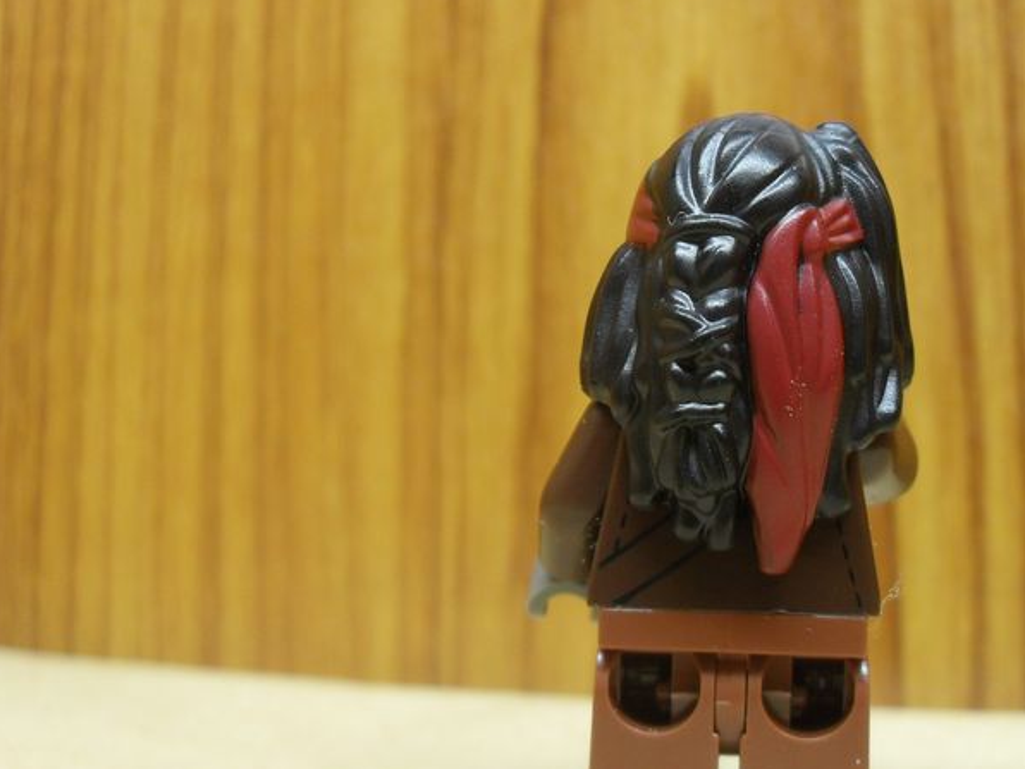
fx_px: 1392
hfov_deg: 40.2
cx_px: 624
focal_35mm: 47
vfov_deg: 30.9
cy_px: 428
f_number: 2.8
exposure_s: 1/20
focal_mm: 6.2
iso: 200
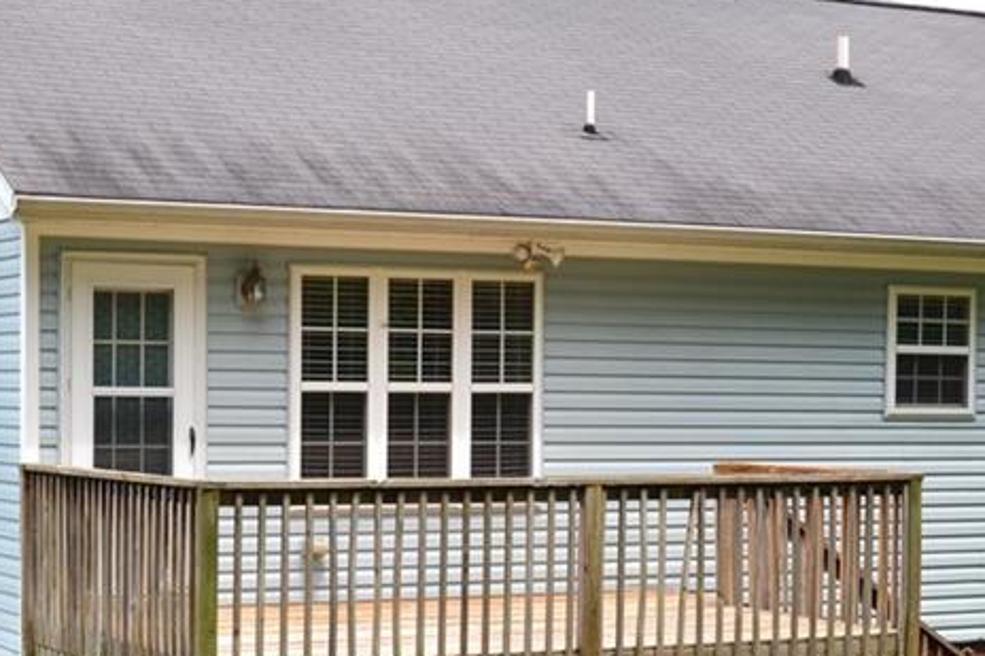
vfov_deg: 15.8
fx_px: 2352
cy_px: 510
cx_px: 548
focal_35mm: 86
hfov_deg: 23.6
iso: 400
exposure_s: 1/200
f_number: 10
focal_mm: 26
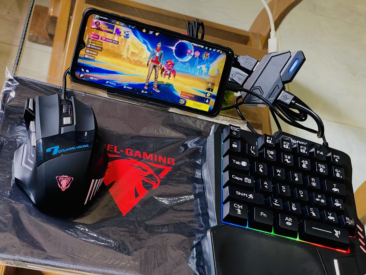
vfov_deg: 22.9
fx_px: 677
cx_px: 183
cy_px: 138
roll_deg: -25.4
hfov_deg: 30.3
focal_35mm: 64
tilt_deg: -43.4
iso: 320
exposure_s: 1/40
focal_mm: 7.5
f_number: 2.2
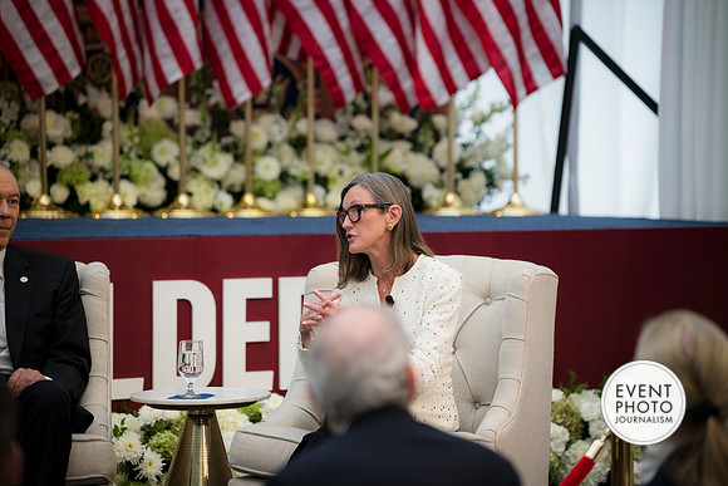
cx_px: 364
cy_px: 243
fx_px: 3034
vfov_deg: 9.2
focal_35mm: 150
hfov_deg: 13.7
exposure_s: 1/320
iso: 200
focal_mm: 150
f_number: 2.8
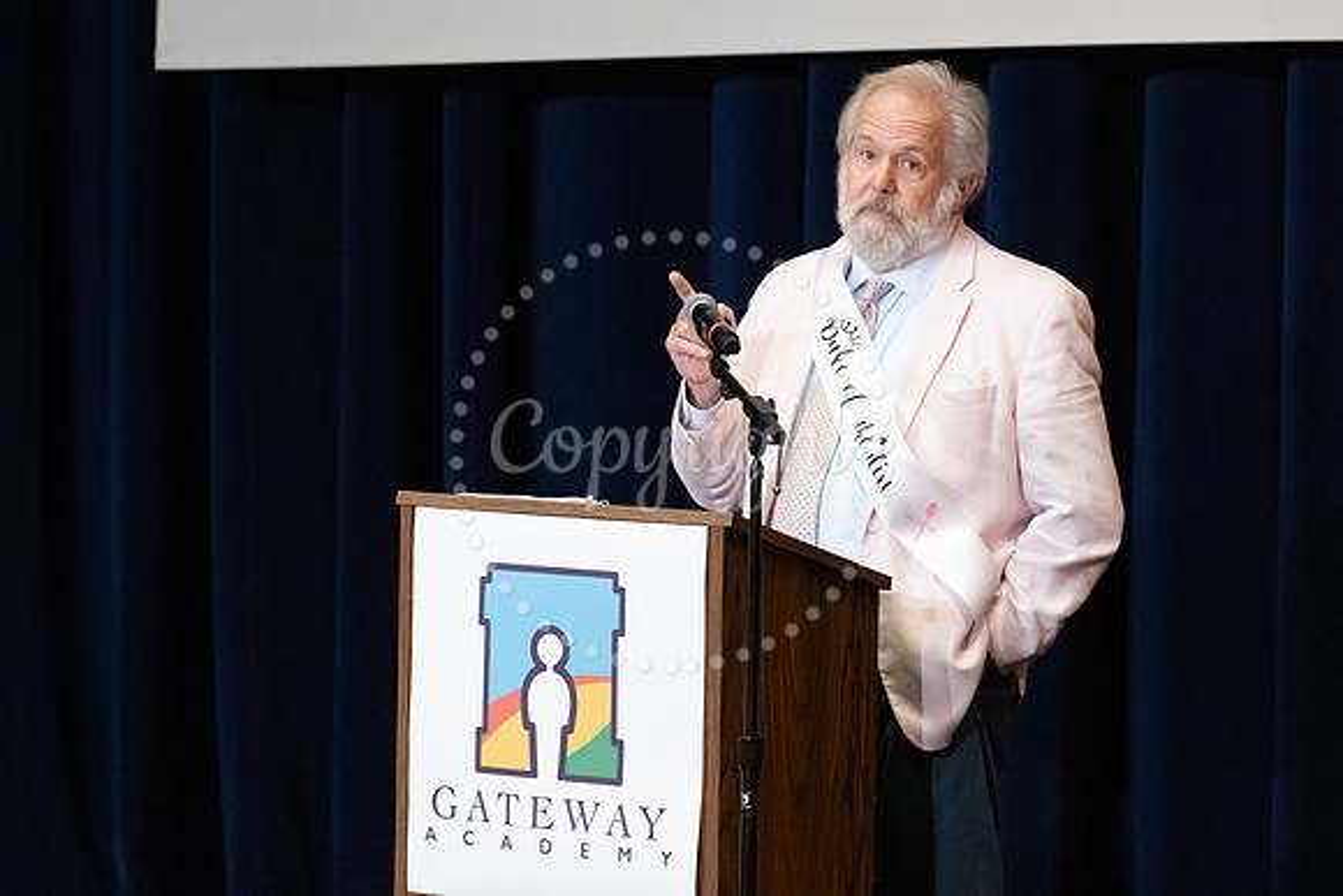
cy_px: 441
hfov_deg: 12.1
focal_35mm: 170
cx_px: 611
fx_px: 6356
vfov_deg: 8.1
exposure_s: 1/500
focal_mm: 145
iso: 16000
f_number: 5.6
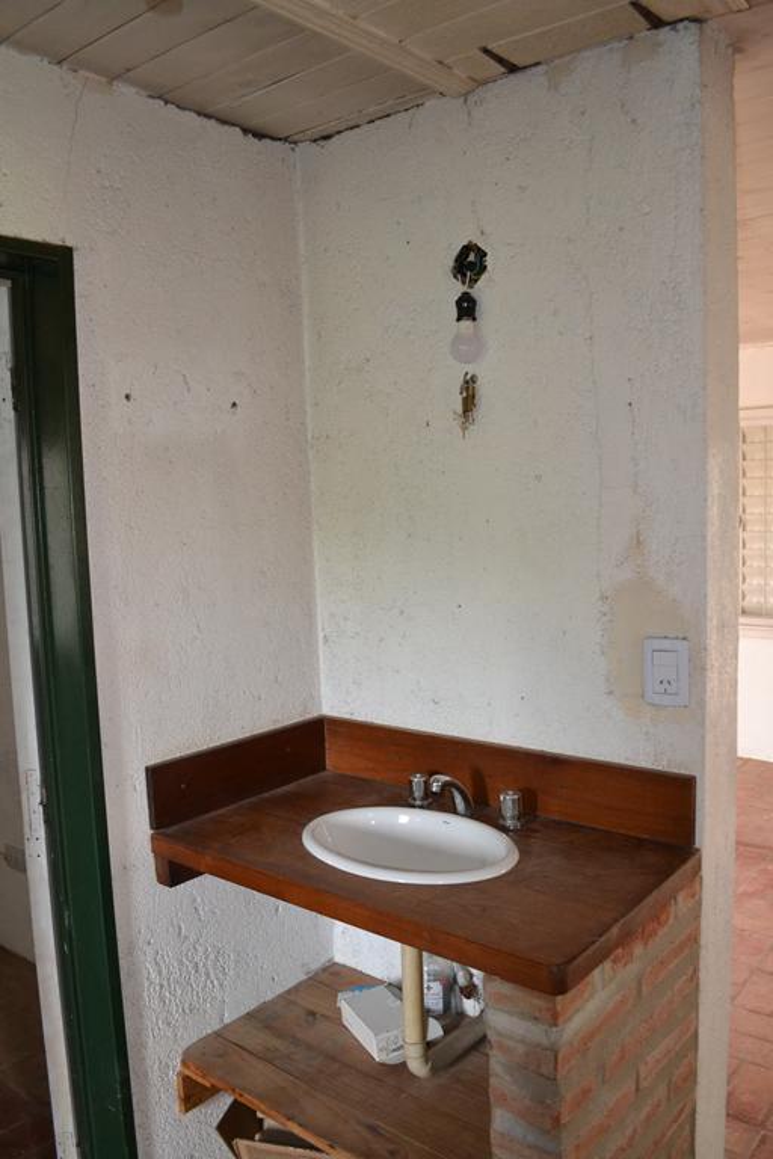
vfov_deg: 67.4
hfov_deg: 47.9
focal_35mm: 27
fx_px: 870
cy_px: 580
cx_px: 386
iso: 1400
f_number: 3.5
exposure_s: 1/60
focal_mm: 18
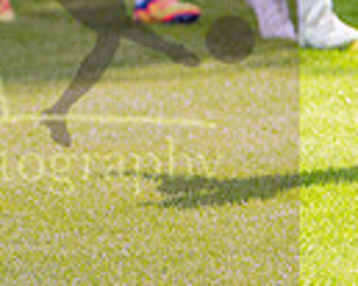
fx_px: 6628
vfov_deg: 2.5
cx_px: -475
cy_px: -267
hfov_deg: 3.1
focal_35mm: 626
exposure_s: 1/6400
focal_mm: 85
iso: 220
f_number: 1.6
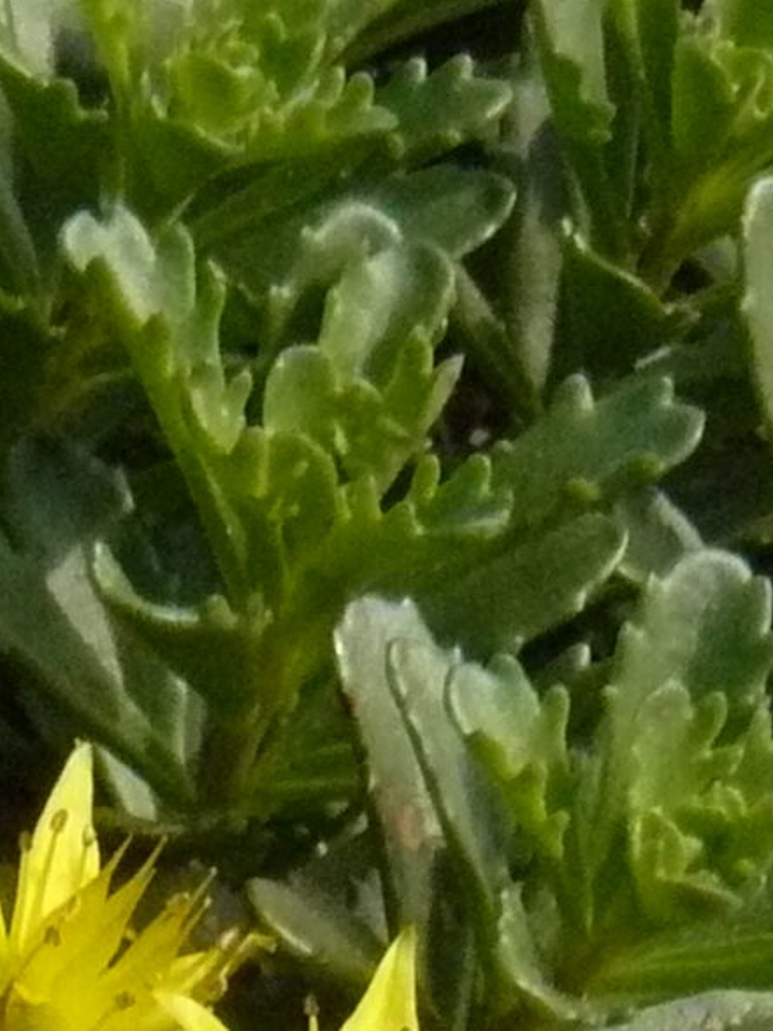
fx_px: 4676
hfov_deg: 9.4
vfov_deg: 11.1
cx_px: 221
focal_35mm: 157
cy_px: 2211
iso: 400
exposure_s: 1/500
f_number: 8
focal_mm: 6
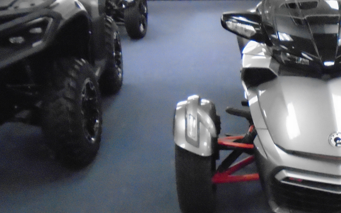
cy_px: 104
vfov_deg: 24.4
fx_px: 493
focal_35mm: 53
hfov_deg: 35.8
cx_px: 310
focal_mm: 4.6
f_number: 3.2
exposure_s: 1/60
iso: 1600
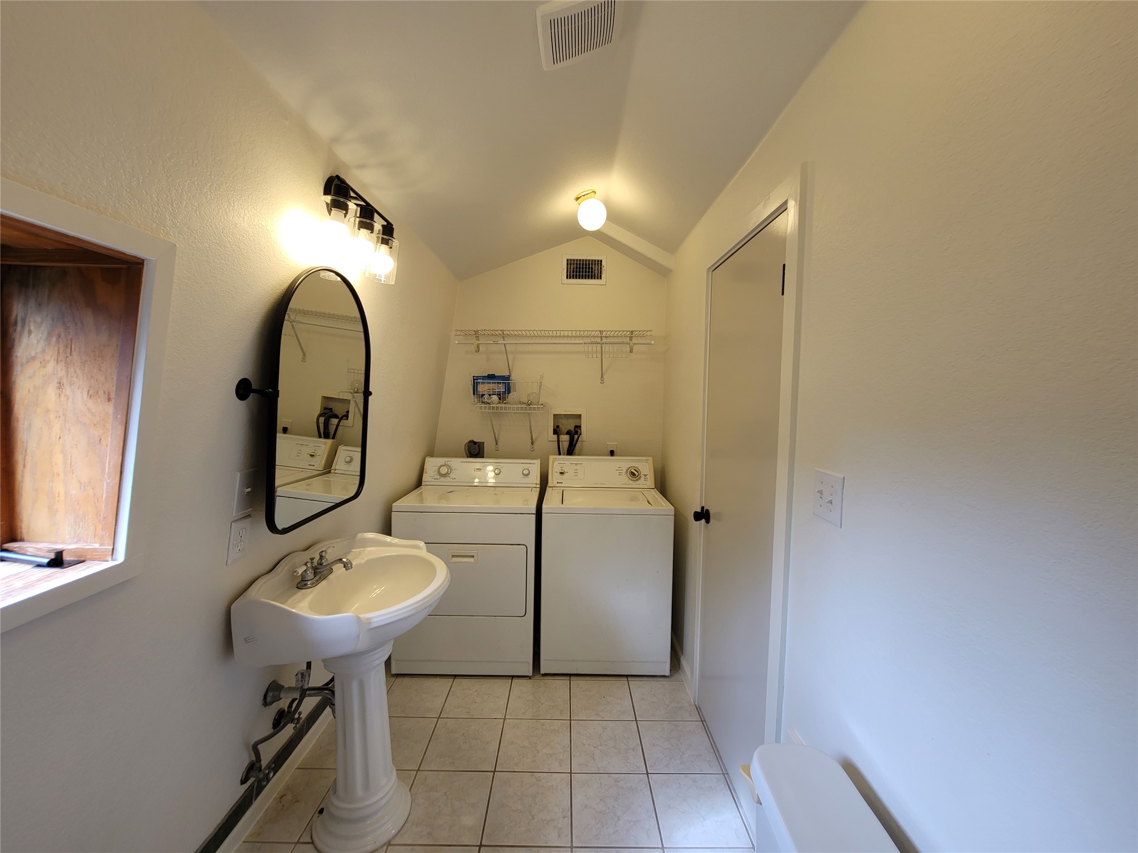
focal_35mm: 13
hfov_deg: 106.2
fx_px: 427
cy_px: 426
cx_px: 569
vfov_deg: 89.9
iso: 64
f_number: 2.2
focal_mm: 2.2
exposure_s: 1/60
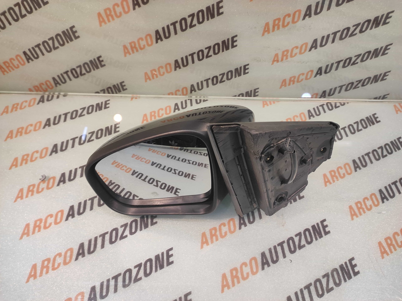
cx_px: 201
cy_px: 150
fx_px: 197
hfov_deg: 91.1
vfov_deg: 74.7
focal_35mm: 17
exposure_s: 1/33
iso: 184
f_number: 1.79
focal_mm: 4.74
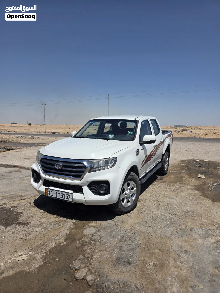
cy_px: 146
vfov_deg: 73.9
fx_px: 195
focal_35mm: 23
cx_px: 110
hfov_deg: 58.9
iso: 50
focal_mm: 6.3
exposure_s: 1/7944
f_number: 1.7
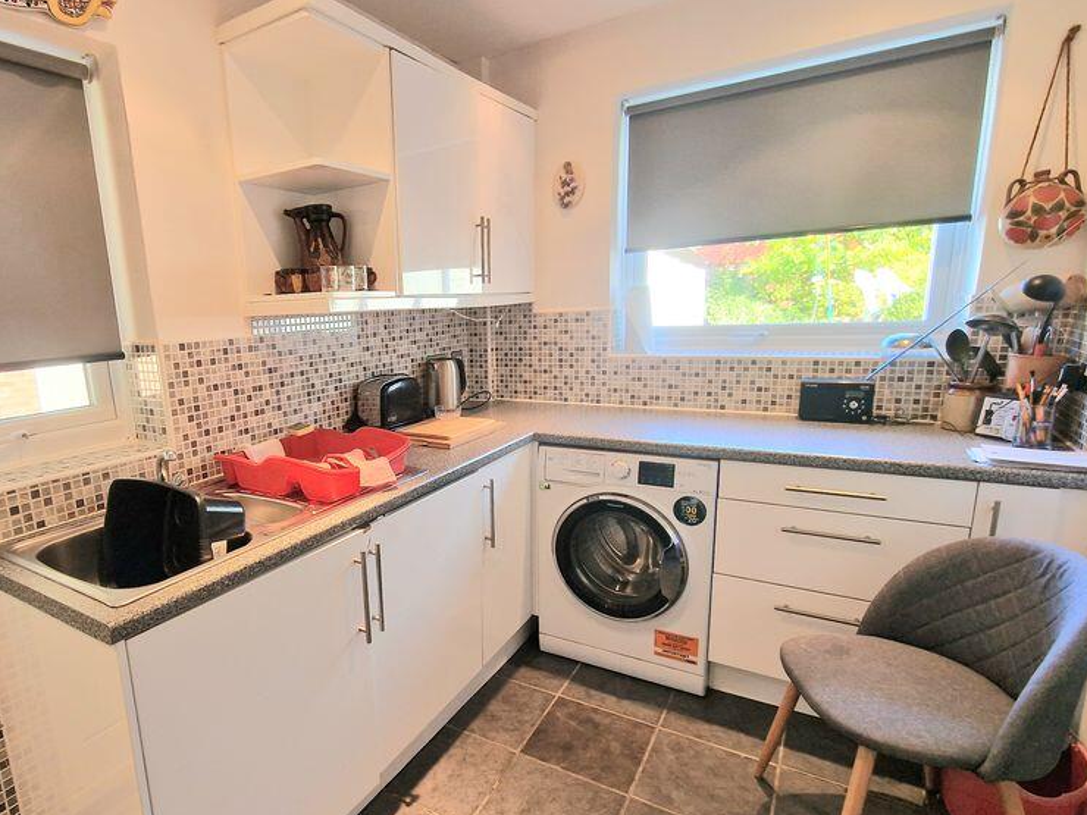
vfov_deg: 71.5
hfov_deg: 85.8
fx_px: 565
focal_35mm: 18
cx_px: 398
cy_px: 443
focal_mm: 2.2
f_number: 2.2
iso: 80
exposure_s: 1/50
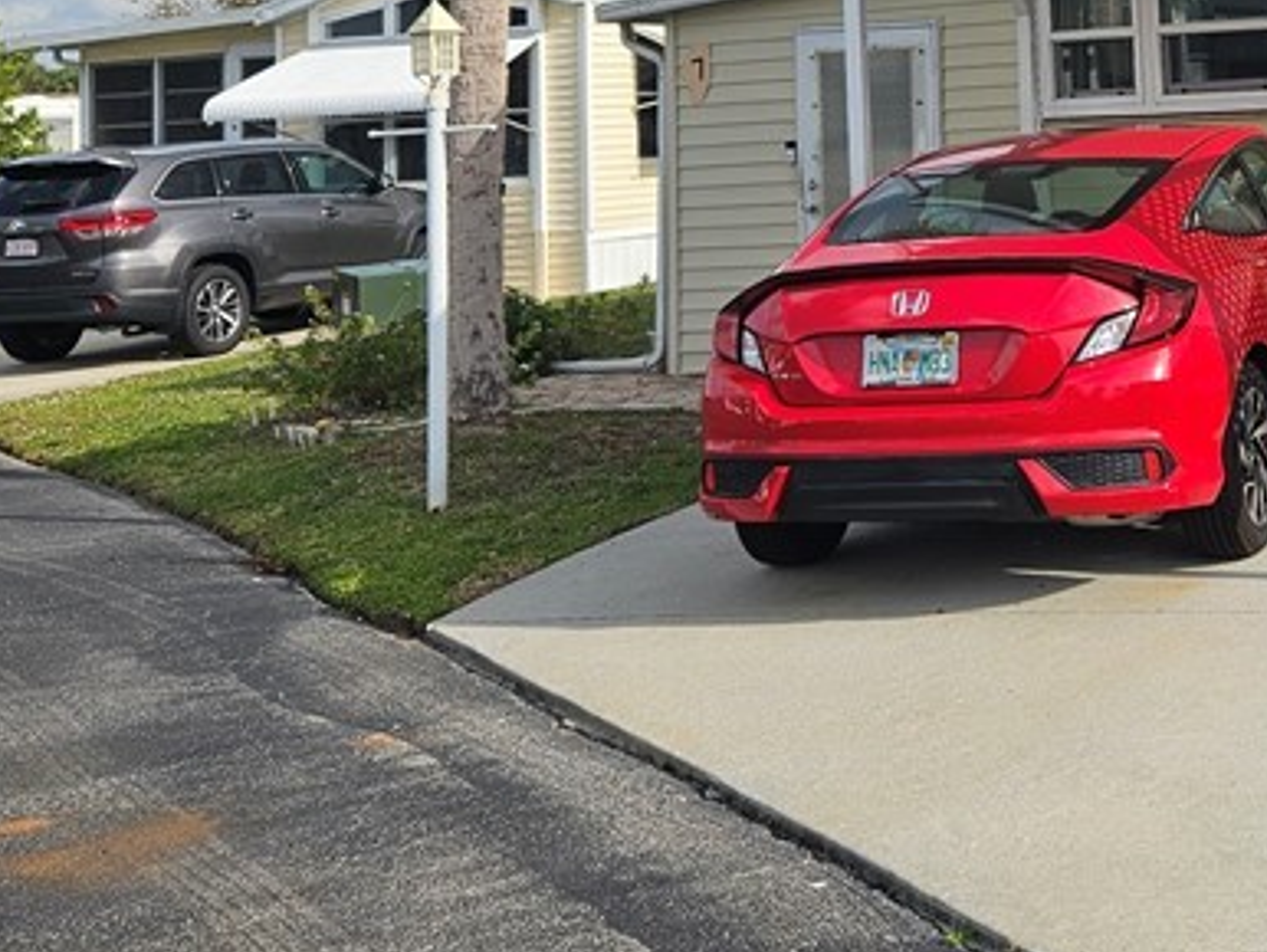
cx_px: 1234
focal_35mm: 61
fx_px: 2234
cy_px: -85
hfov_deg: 29.8
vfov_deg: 22.7
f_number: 1.8
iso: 25
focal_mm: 5.4
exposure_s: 1/2038
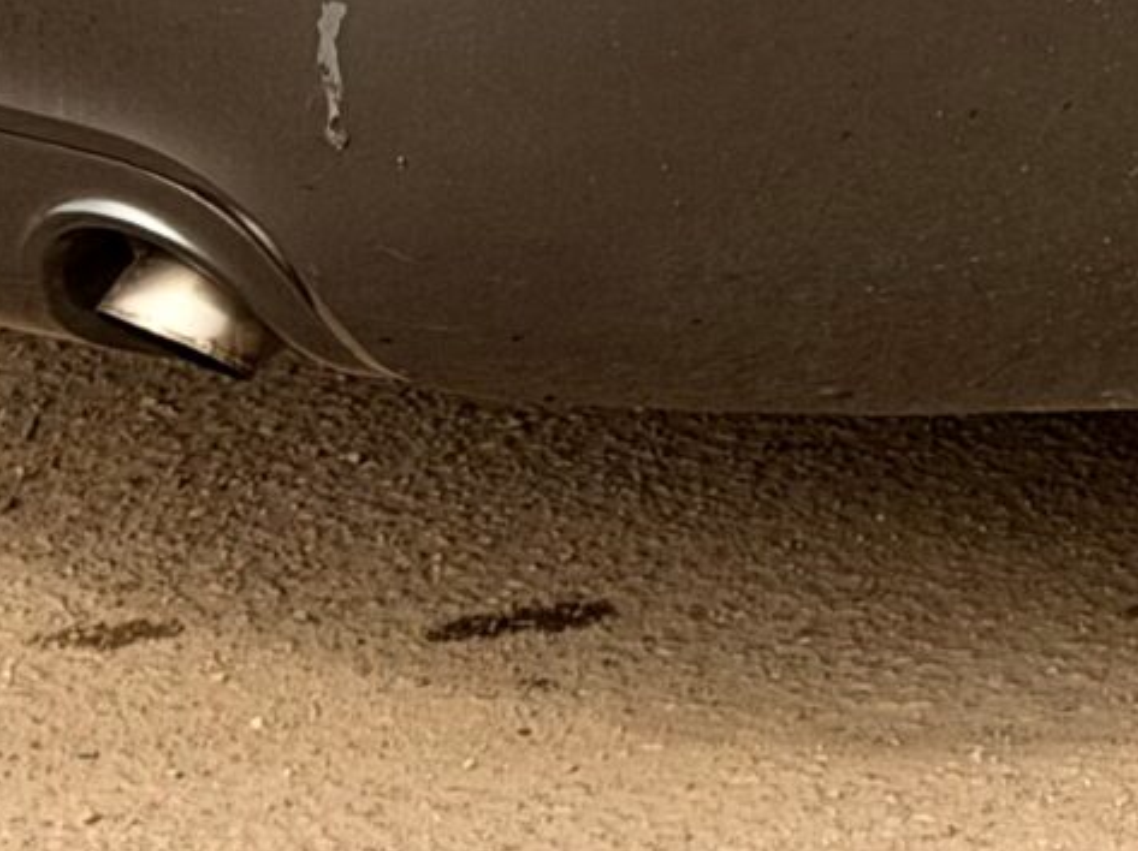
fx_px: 8541
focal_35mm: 260
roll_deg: -1.4
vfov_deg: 5.5
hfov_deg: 7.5
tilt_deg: -7.1
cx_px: 1756
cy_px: -1159
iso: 64
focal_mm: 6.76
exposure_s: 1/2494
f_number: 1.78
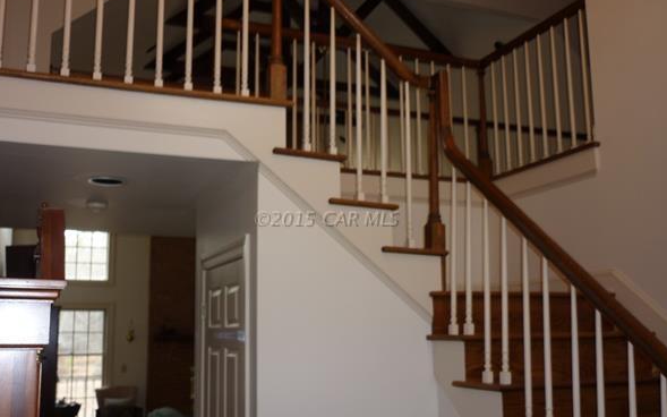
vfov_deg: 33.6
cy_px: 218
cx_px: 326
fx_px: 691
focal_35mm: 38
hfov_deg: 51.5
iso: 100
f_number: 2.8
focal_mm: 5.5
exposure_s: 1/30
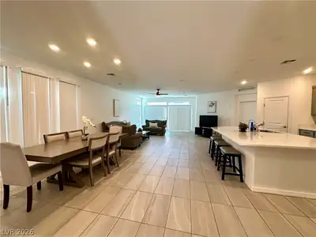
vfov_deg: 85.7
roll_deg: -0.5
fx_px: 128
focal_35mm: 14
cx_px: 158
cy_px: 118
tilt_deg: -1.3
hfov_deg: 102.1
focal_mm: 2.22
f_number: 2.2
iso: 200
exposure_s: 1/120
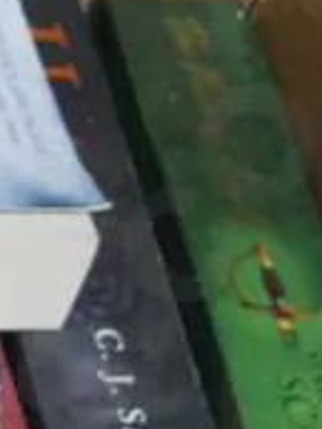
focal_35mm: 298
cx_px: -301
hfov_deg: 4.9
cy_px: 880
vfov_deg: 6.4
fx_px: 3696
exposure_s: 1/60
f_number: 5.3
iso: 1600
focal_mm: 25
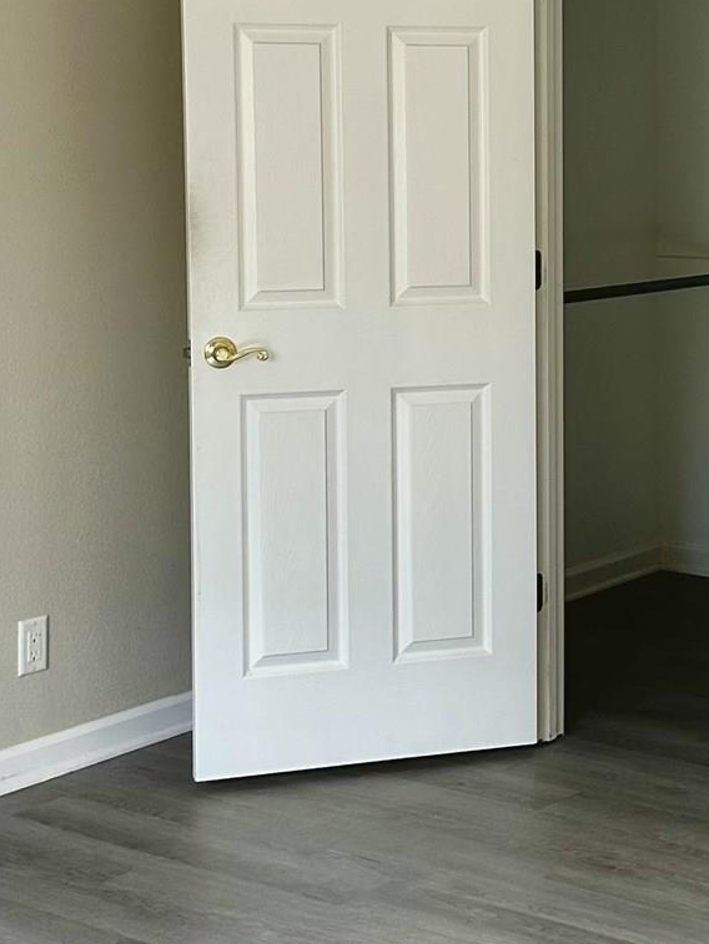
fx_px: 1993
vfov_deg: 26.4
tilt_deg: -4.0
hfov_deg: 19.8
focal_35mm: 73
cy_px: 262
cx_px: 617
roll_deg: -0.7
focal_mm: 6.86
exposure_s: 1/120
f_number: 1.78
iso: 160
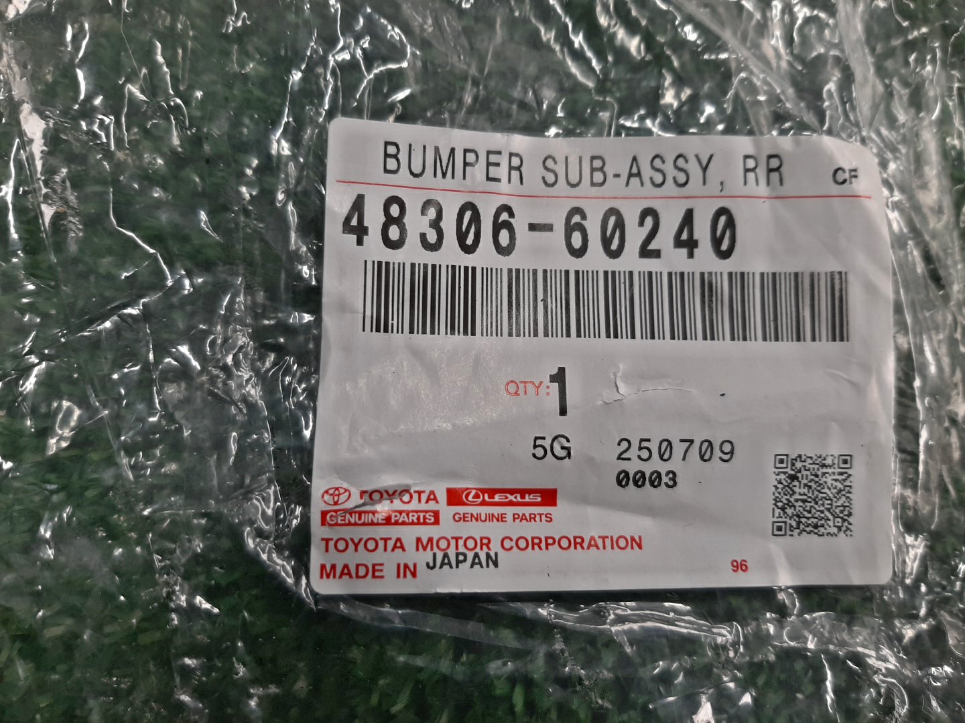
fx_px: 725
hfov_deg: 67.3
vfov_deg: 53.1
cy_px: 362
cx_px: 482
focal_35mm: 26
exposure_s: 1/100
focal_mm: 3.93
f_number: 1.7
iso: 47
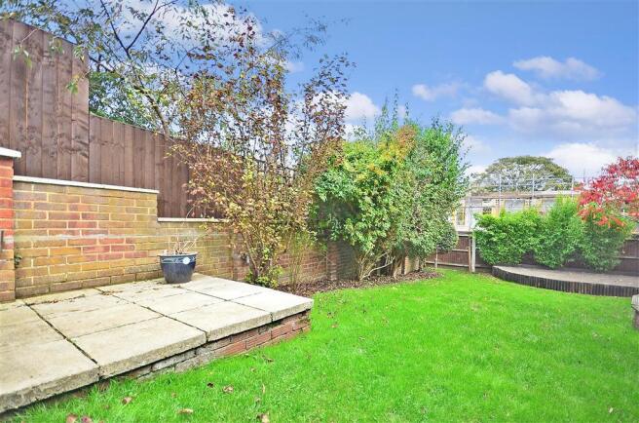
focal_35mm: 15
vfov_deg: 77.0
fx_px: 266
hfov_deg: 100.5
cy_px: 212
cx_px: 320
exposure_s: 1/50
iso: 200
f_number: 4
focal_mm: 10
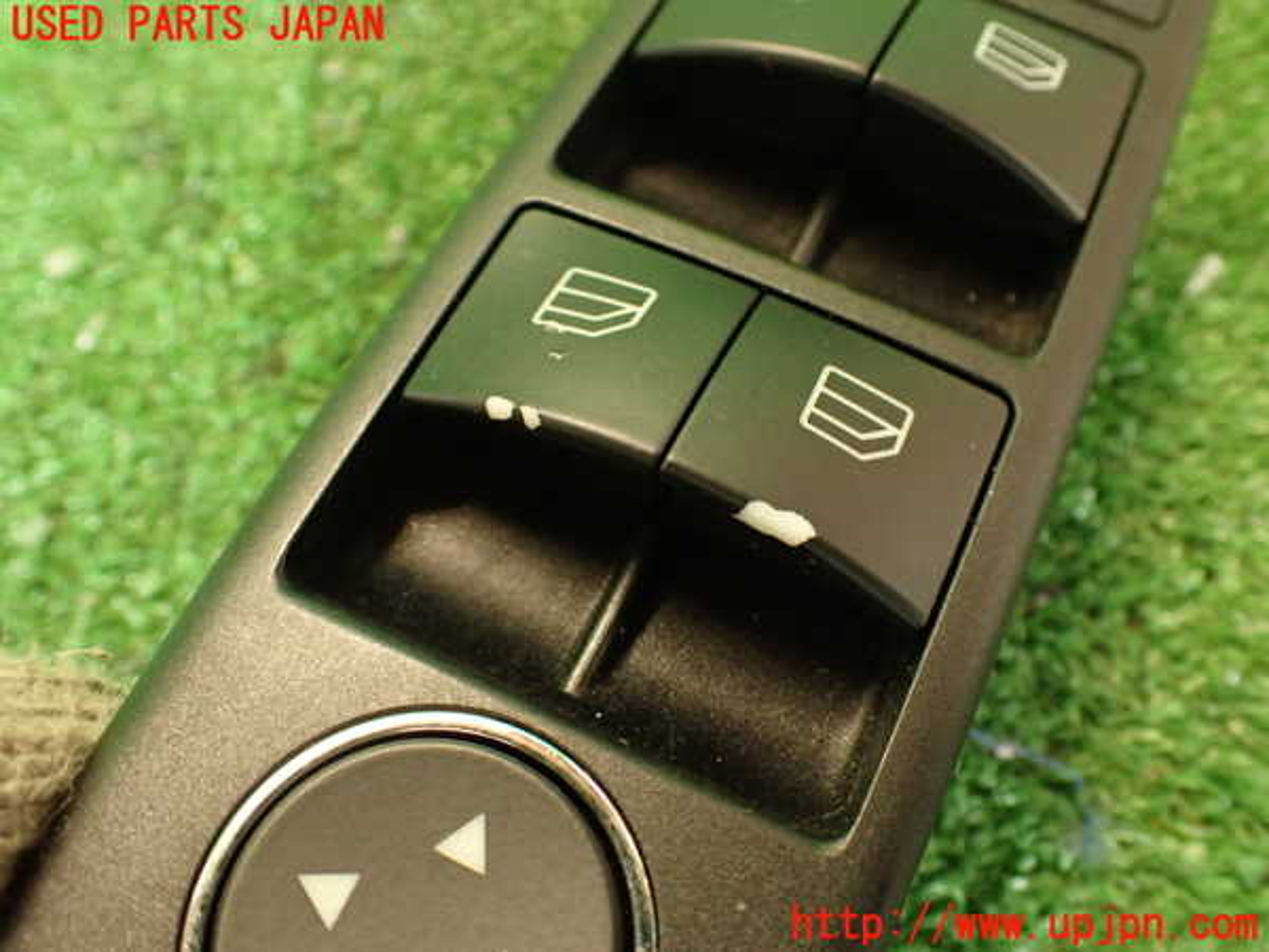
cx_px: 634
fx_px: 1173
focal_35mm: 32
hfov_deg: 56.8
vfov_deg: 44.2
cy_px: 476
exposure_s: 1/30
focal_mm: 5.79
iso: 500
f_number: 2.4
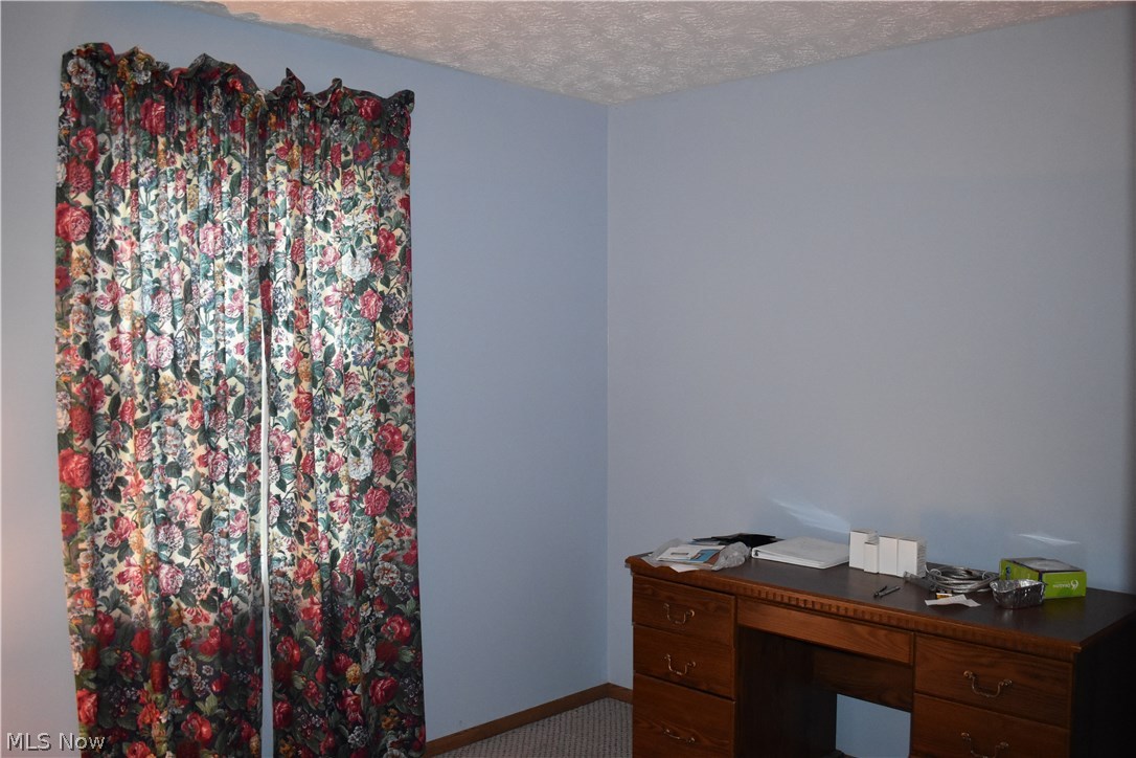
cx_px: 568
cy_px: 379
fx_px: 1041
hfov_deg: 57.2
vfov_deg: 40.0
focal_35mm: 33
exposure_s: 1/60
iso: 2500
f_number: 3.8
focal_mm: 22
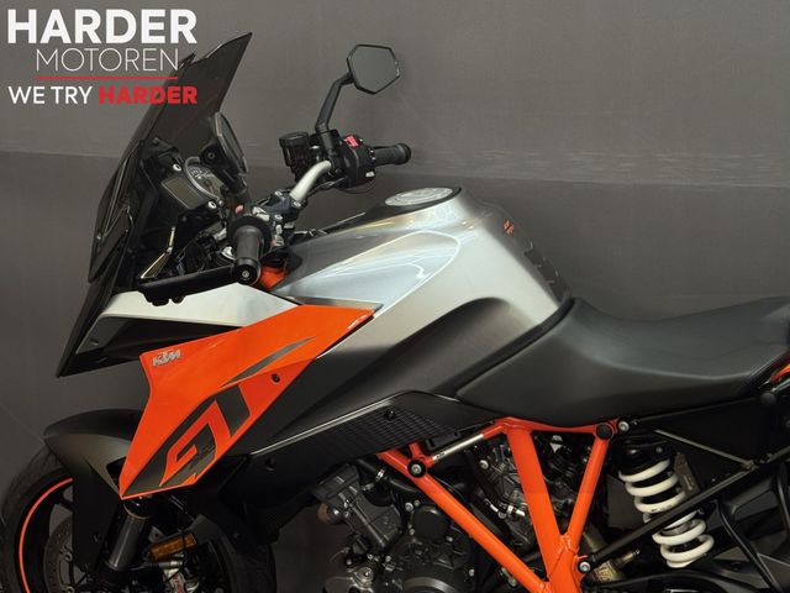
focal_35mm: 48
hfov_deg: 39.7
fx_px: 1095
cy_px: 296
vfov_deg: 30.3
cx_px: 395
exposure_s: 1/100
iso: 80
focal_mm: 6.76
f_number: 1.78
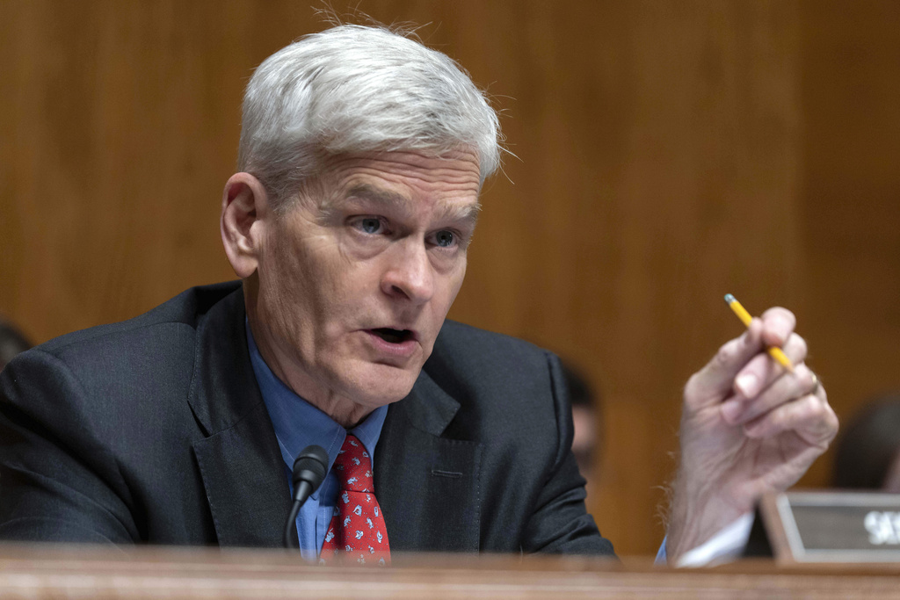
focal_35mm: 182
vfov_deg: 7.5
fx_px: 4550
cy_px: 300
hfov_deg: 11.3
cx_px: 450
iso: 2000
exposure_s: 1/320
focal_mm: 182
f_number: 3.2
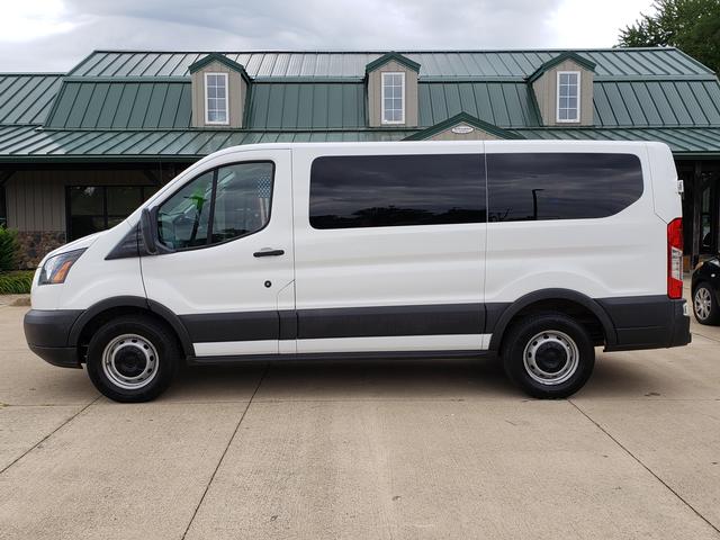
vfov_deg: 53.1
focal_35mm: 26
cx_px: 360
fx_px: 541
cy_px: 270
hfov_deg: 67.3
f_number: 2.4
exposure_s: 1/559
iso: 50
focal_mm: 4.3
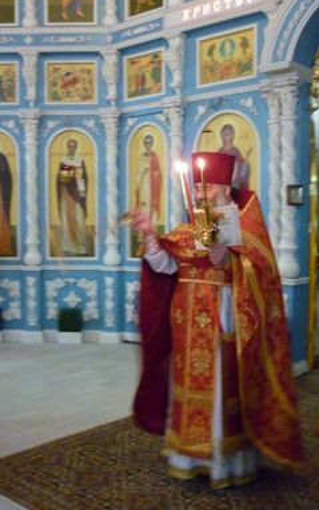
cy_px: 264
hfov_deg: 31.2
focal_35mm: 41
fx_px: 570
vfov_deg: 48.2
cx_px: 182
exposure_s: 1/10
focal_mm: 5.5
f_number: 2.8
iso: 800
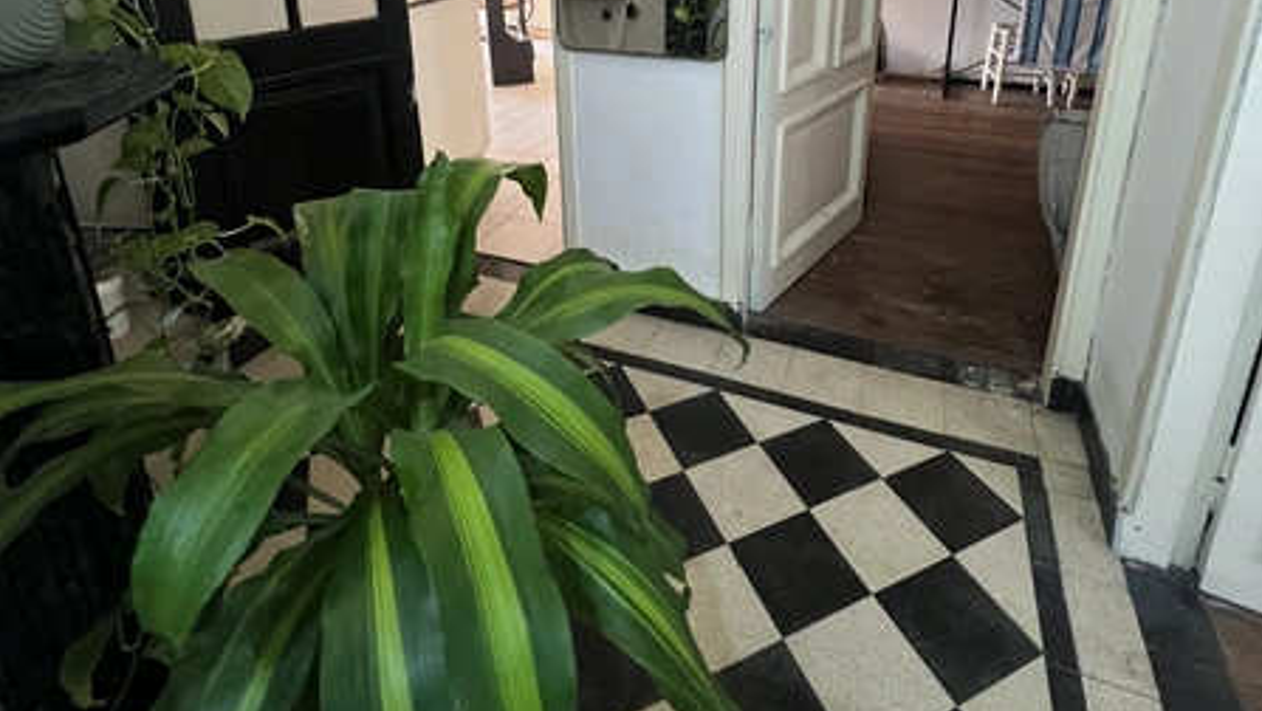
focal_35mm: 19
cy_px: 102
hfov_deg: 89.5
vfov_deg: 52.9
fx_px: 636
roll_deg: +1.4
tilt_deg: -16.7
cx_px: 632
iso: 400
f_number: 1.8
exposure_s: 1/50
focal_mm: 1.57
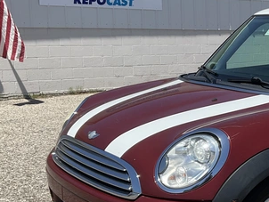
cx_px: 259
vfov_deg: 20.4
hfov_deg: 25.8
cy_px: 126
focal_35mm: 72
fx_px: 560
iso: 25
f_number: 1.8
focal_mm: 3
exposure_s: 1/2427
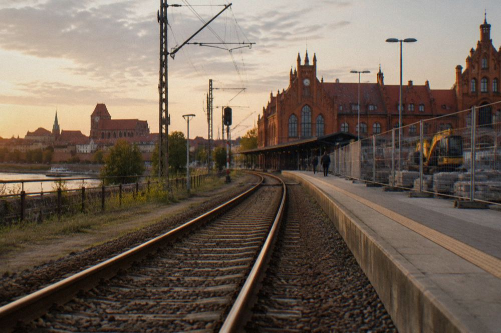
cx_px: 250
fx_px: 654
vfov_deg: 28.6
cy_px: 166
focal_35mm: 47
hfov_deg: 41.9
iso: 6400
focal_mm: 47
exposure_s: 1/30
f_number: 7.1
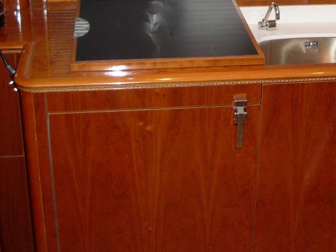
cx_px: 254
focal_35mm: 71
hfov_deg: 27.0
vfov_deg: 20.4
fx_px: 689
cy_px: 44
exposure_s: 1/45
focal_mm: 6.3
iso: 100
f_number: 3
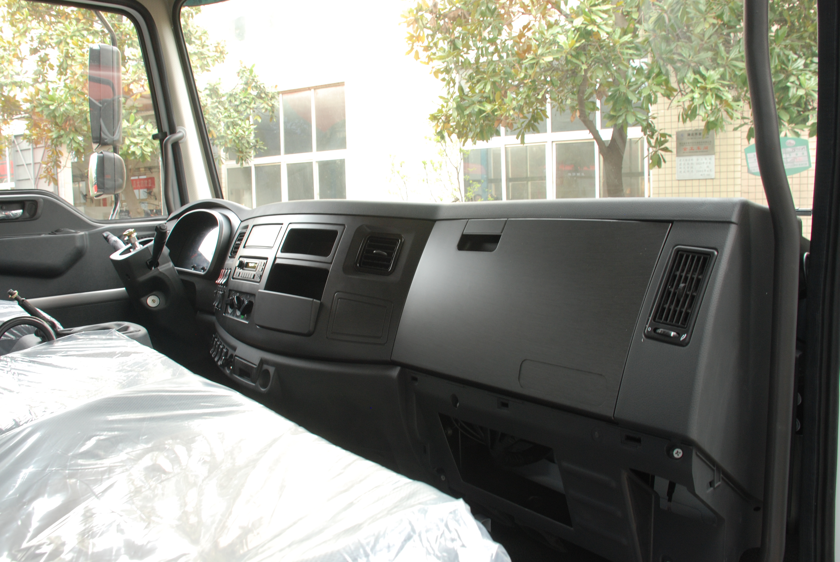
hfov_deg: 67.3
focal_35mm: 27
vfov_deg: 48.0
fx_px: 631
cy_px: 281
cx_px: 420
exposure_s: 1/10
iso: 320
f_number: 8
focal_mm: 18
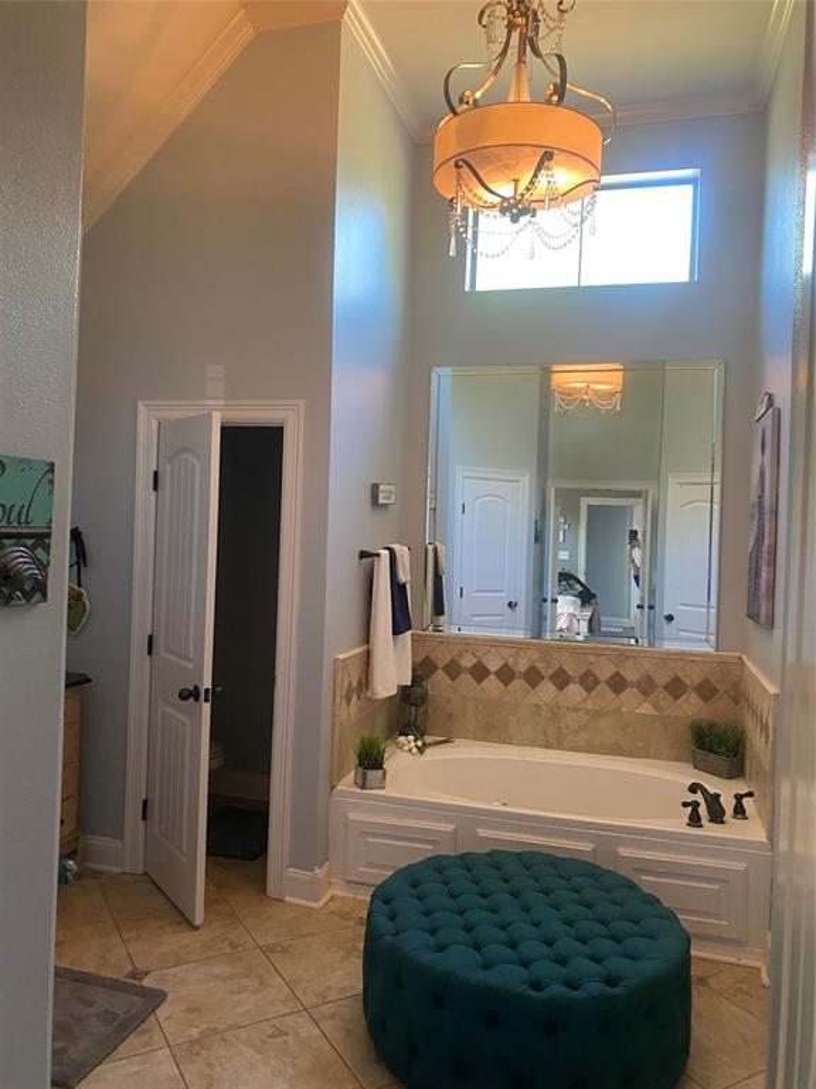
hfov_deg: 53.1
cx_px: 408
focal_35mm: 26
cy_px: 544
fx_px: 817
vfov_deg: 67.3
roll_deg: -2.5
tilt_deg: -1.2
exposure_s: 1/60
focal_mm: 4.25
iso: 320
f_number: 1.8
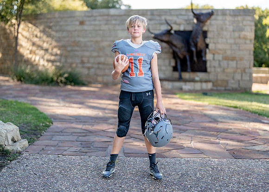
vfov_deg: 24.6
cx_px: 138
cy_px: 94
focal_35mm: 58
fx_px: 440
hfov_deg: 34.0
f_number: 1.2
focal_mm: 50
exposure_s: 1/1000
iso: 100
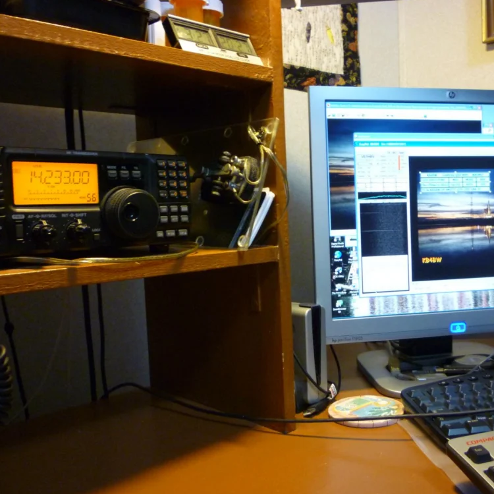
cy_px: 252
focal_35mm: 35
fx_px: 565
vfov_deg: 47.2
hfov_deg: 46.7
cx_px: 316
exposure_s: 1/13
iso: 400
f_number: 3.3
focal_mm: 5.2
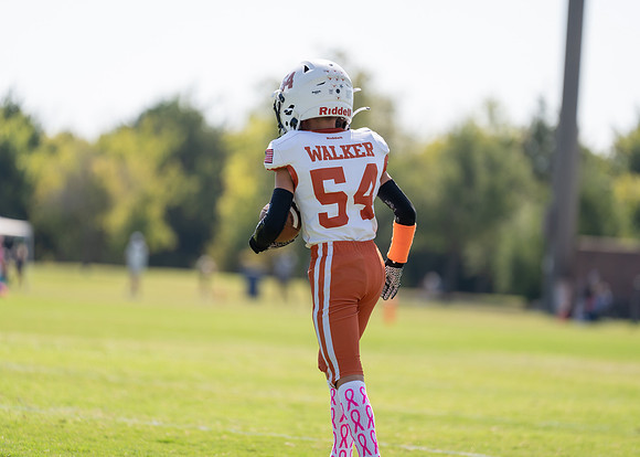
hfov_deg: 9.6
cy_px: 228
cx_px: 320
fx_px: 3808
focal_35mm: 210
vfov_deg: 6.9
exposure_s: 1/1600
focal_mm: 200
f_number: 2.8
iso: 100
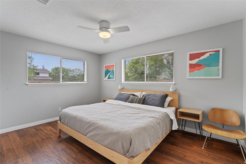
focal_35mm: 16
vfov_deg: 73.7
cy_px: 82
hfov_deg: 96.7
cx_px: 123
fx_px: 109
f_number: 8
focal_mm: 16
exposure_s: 1/2
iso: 500
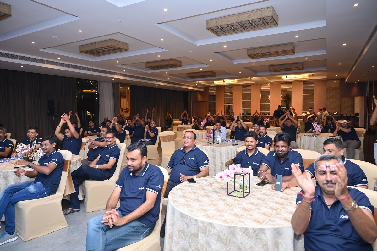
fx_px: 251
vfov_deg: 53.1
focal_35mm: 24
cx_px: 188
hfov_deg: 73.8
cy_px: 126
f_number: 4.5
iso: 1600
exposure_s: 1/160
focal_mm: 24
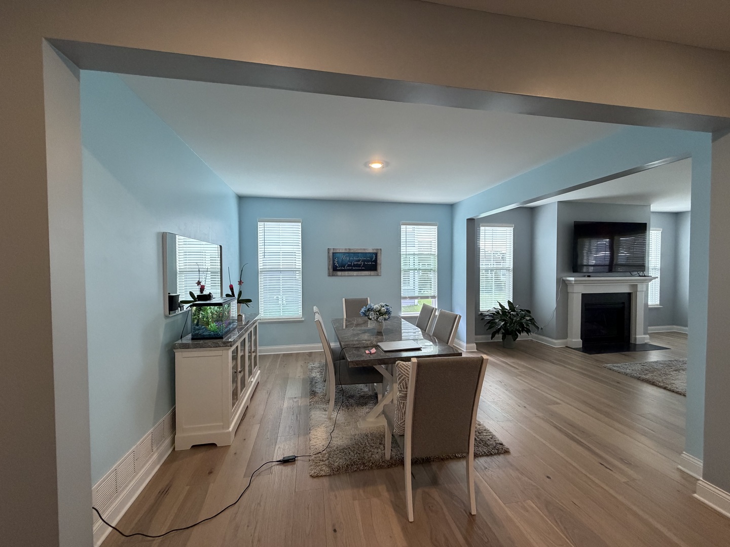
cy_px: 274
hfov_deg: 102.1
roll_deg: +1.2
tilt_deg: -1.1
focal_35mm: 14
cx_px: 365
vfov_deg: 85.7
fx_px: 295
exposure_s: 1/120
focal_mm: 2.22
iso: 320
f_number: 2.2
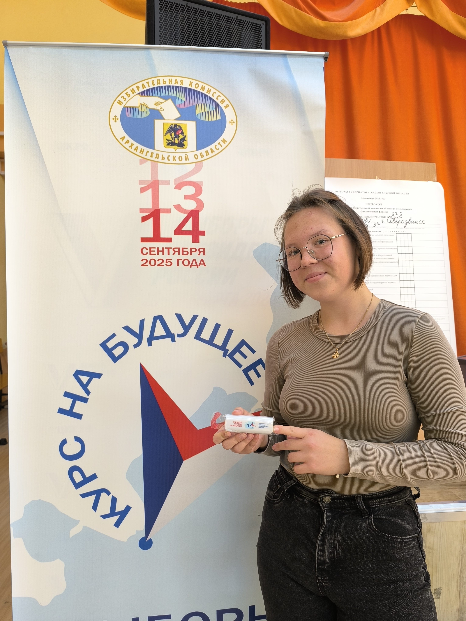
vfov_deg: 73.9
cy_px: 310
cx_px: 233
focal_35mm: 23
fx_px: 413
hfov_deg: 58.9
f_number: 1.65
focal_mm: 6.14
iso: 320
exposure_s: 1/100
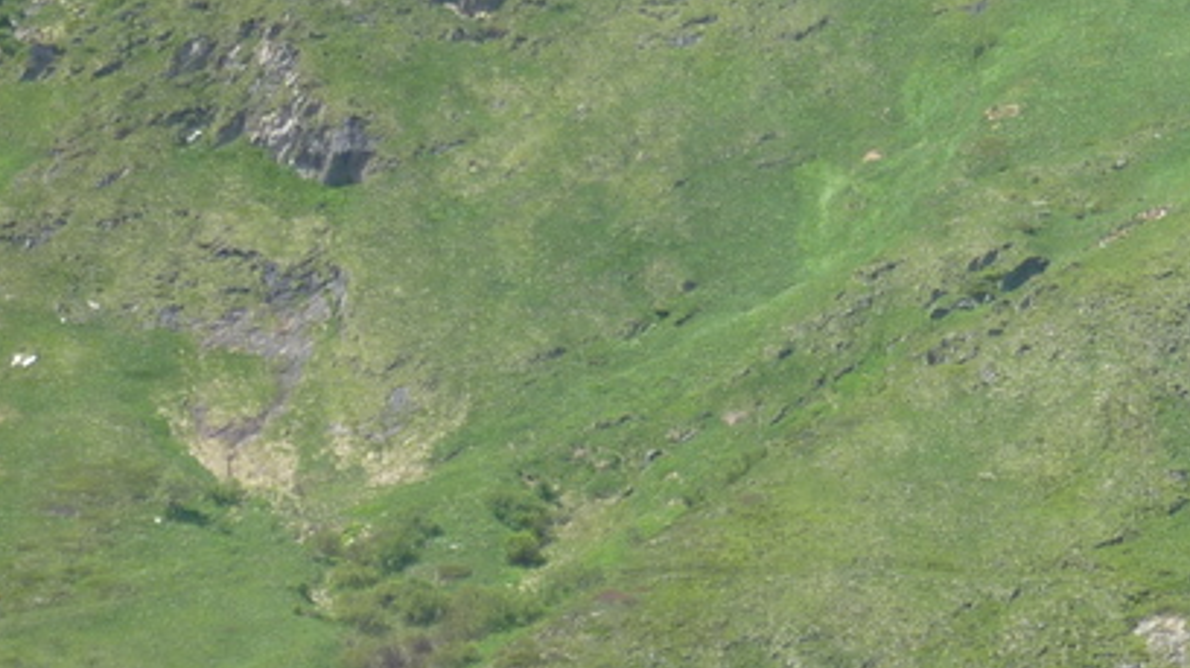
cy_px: 1187
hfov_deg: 8.0
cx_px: 1706
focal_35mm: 266
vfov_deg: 4.5
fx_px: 8389
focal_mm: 13.7
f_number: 4.2
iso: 80
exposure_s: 1/320
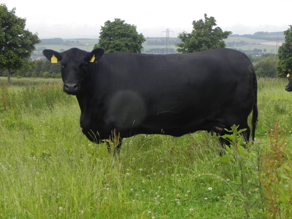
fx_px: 717
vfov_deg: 17.4
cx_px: 146
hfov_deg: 23.0
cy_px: 110
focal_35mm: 85
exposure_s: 1/299
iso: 160
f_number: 5.6
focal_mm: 15.1
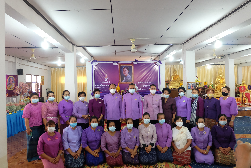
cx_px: 126
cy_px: 84
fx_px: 167
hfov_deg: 73.7
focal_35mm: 24
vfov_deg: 53.1
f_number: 3.5
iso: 2500
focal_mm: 16
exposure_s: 1/70
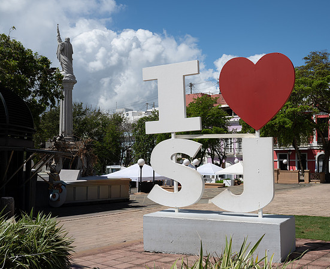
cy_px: 134
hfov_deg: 45.2
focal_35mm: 40
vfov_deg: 37.8
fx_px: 393
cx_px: 202
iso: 72
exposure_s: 1/200
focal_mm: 35
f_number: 8
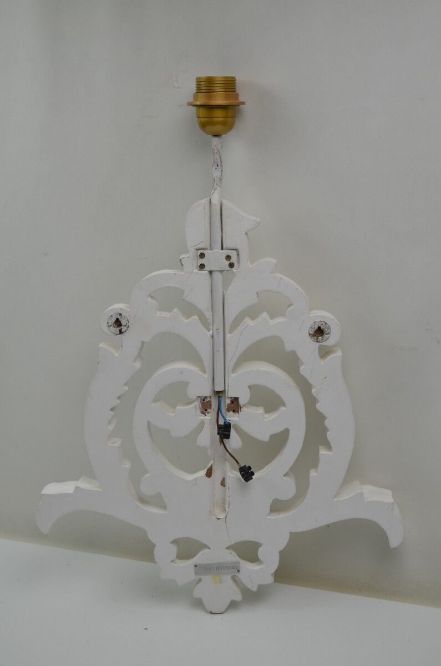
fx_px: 941
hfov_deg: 26.4
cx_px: 220
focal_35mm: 51
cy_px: 333
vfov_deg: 39.0
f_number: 5.6
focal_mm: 34
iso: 320
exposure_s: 1/125
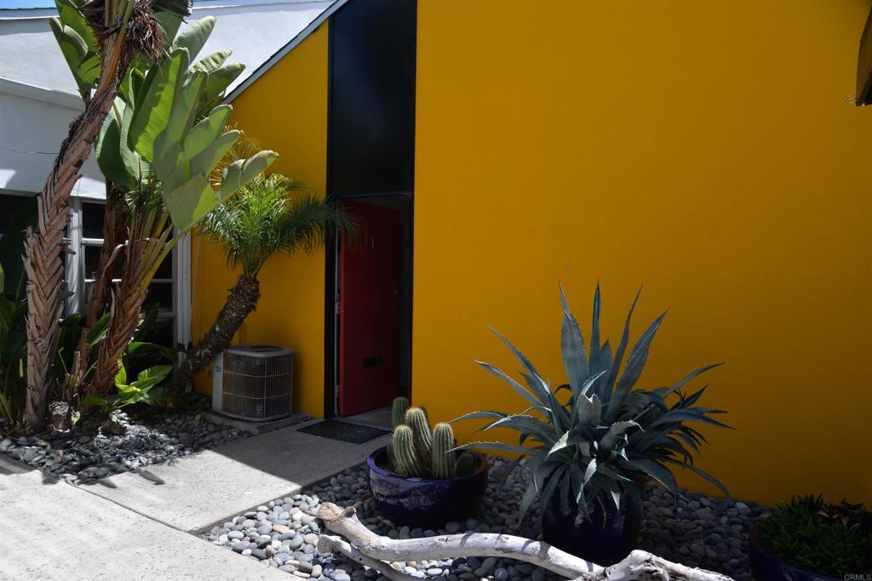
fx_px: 581
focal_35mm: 24
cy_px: 290
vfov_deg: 53.1
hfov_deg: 73.7
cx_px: 436
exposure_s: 1/250
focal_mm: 24
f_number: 8
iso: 180
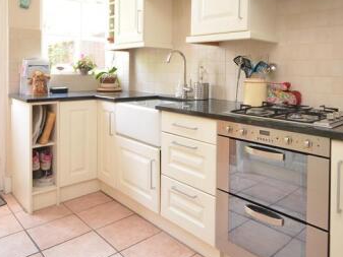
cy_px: 74
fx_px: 278
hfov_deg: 63.2
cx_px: 194
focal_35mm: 28
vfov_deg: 48.4
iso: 200
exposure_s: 1/8
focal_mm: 10
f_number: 5
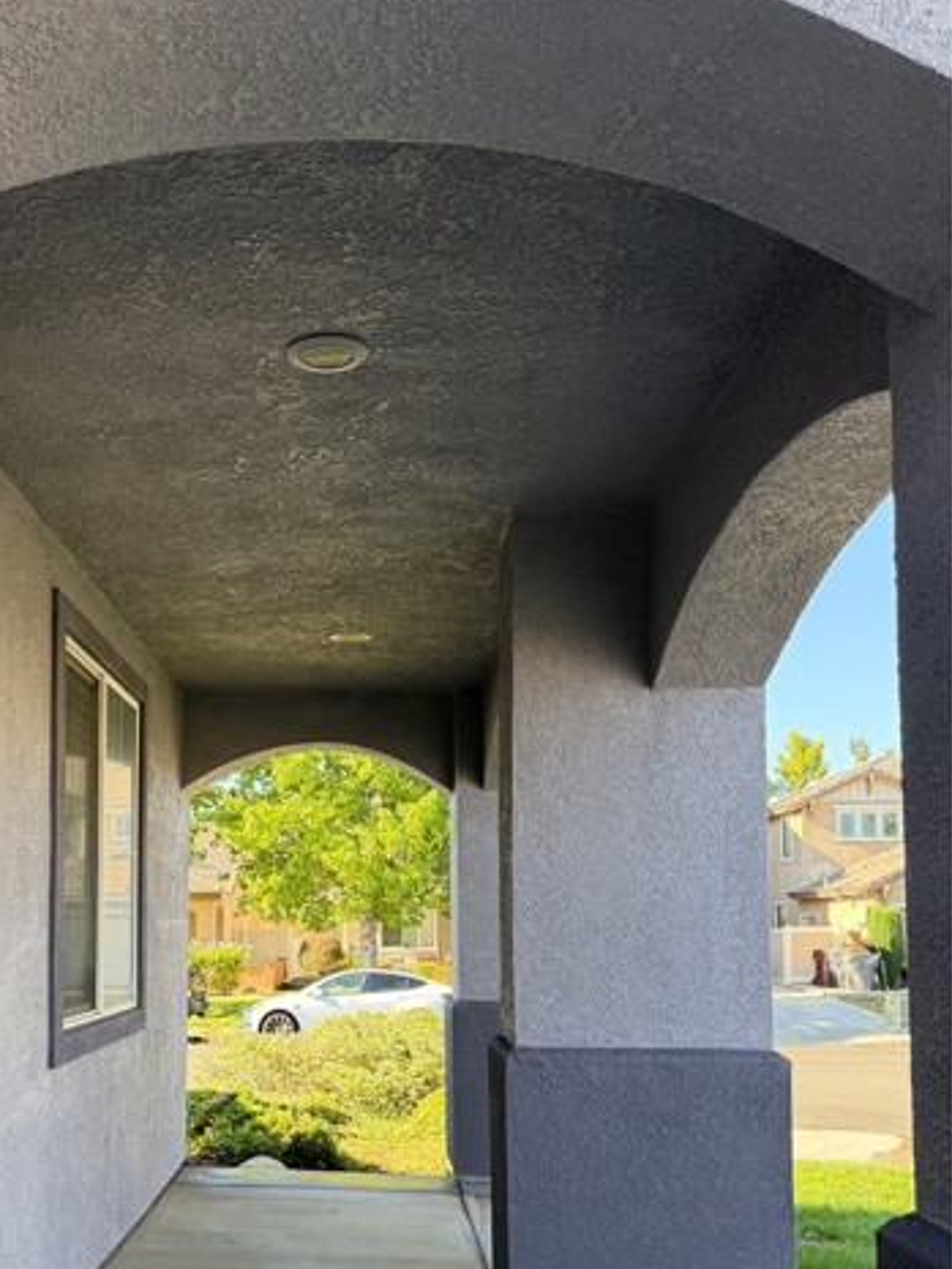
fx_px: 1210
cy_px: 854
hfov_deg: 42.3
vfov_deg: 54.1
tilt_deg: +3.8
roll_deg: -0.8
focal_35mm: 33
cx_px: 300
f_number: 1.78
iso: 100
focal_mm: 6.76
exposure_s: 1/389
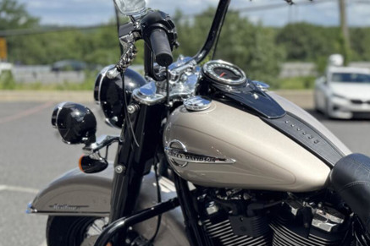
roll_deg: -0.3
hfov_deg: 28.4
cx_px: 451
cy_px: 223
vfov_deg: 21.7
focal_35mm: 61
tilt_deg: -17.2
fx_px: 627
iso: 80
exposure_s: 1/2331
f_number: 1.78
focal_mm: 6.76
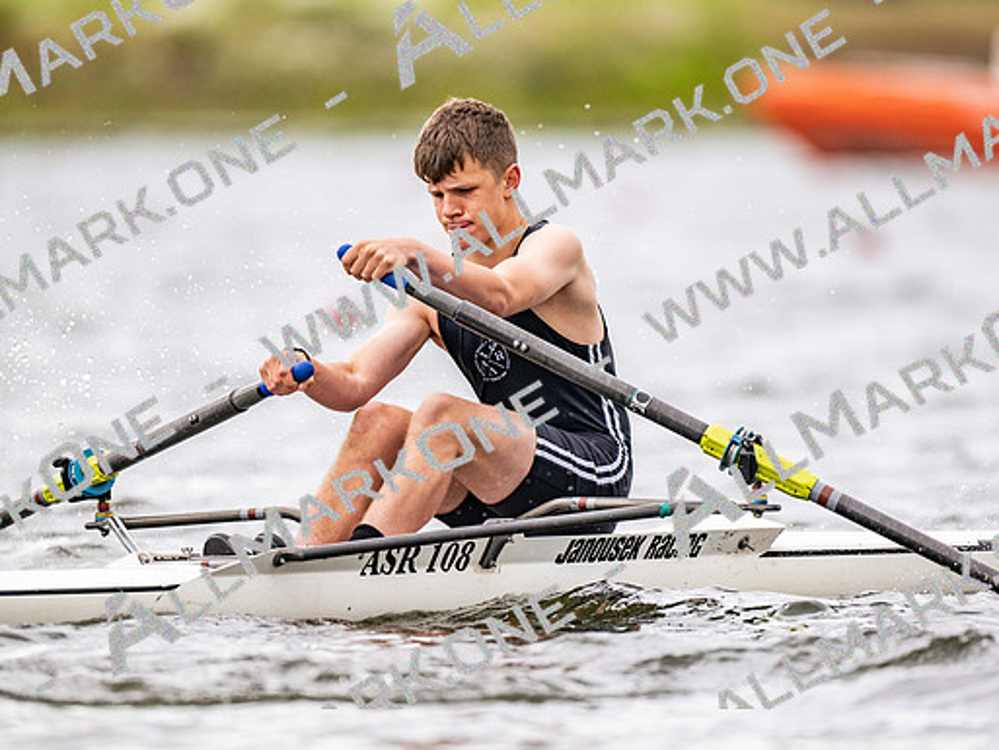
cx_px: 500
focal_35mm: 652
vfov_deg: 2.3
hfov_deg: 3.0
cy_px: 375
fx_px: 18821
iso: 640
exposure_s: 1/2500
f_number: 4
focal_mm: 600
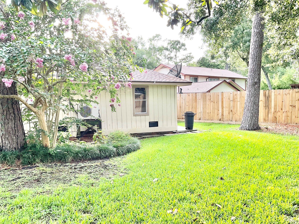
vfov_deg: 48.2
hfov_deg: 61.7
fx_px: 250
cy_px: 112
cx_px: 150
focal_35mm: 29
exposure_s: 1/122
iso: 25
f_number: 1.8
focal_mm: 3
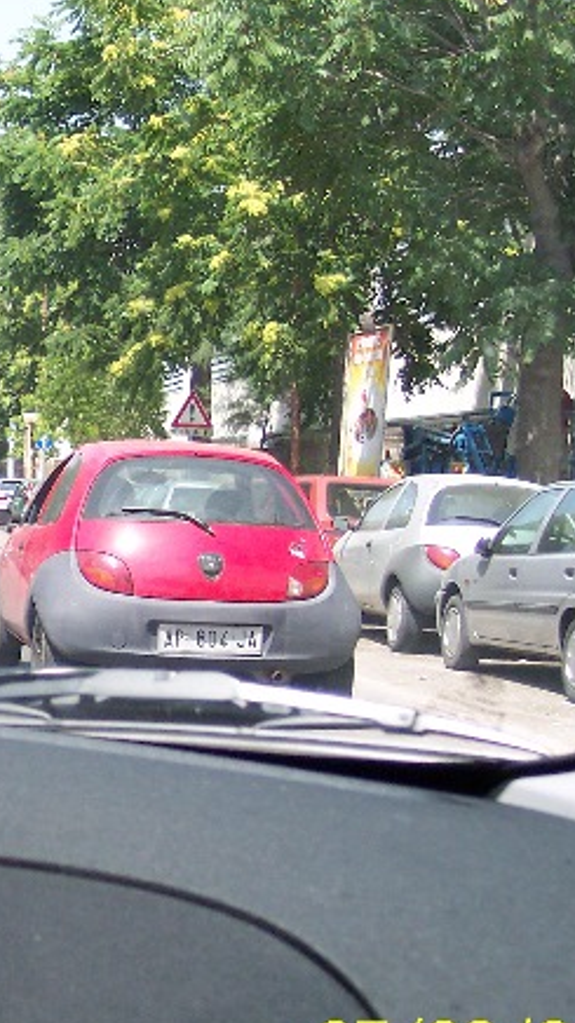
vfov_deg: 27.9
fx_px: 2062
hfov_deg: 15.2
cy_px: 521
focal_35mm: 76
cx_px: -164
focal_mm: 8
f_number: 2.8
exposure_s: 1/700
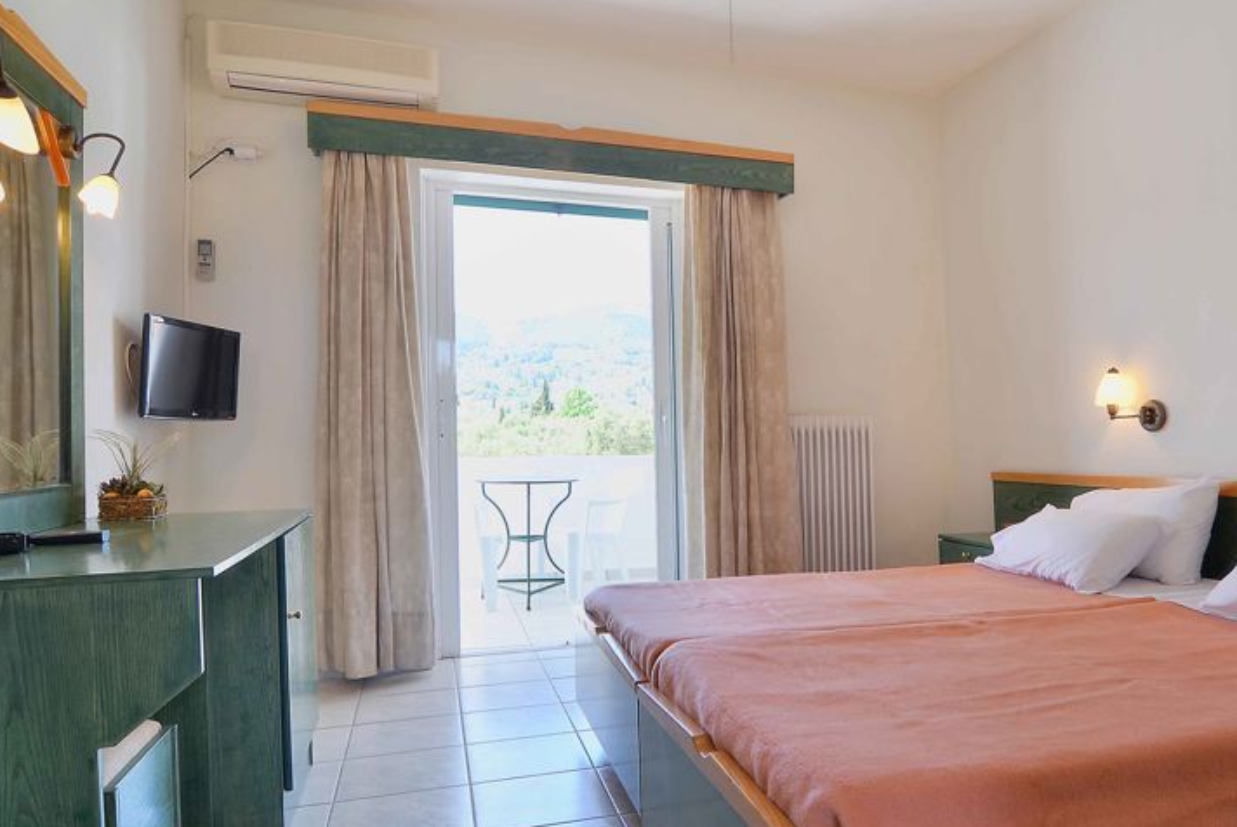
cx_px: 738
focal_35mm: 24
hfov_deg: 73.6
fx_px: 816
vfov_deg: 53.8
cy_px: 424
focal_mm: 11
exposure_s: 1/13
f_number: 6.3
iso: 100
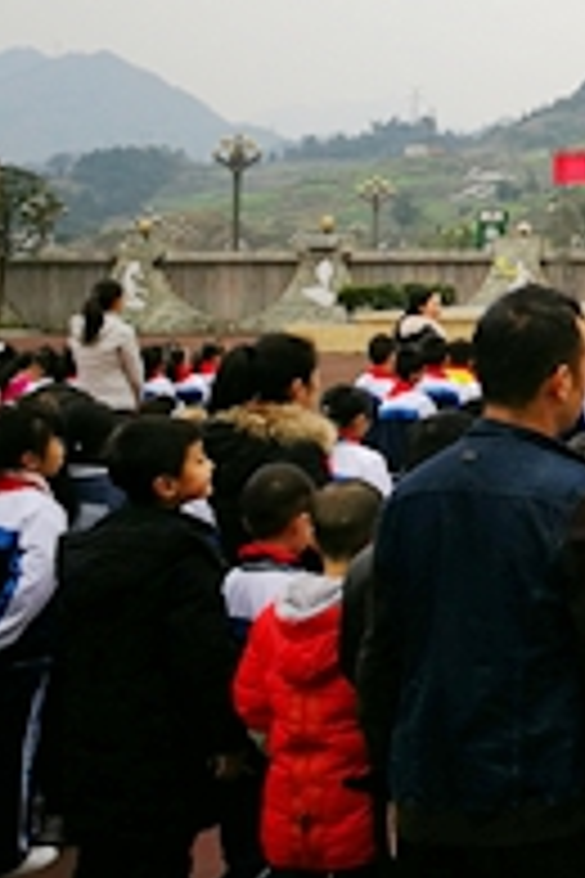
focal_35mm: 72
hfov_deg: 15.9
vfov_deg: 27.3
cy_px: 128
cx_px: 1066
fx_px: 1755
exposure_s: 1/50
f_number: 2.2
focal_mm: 4.5
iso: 64
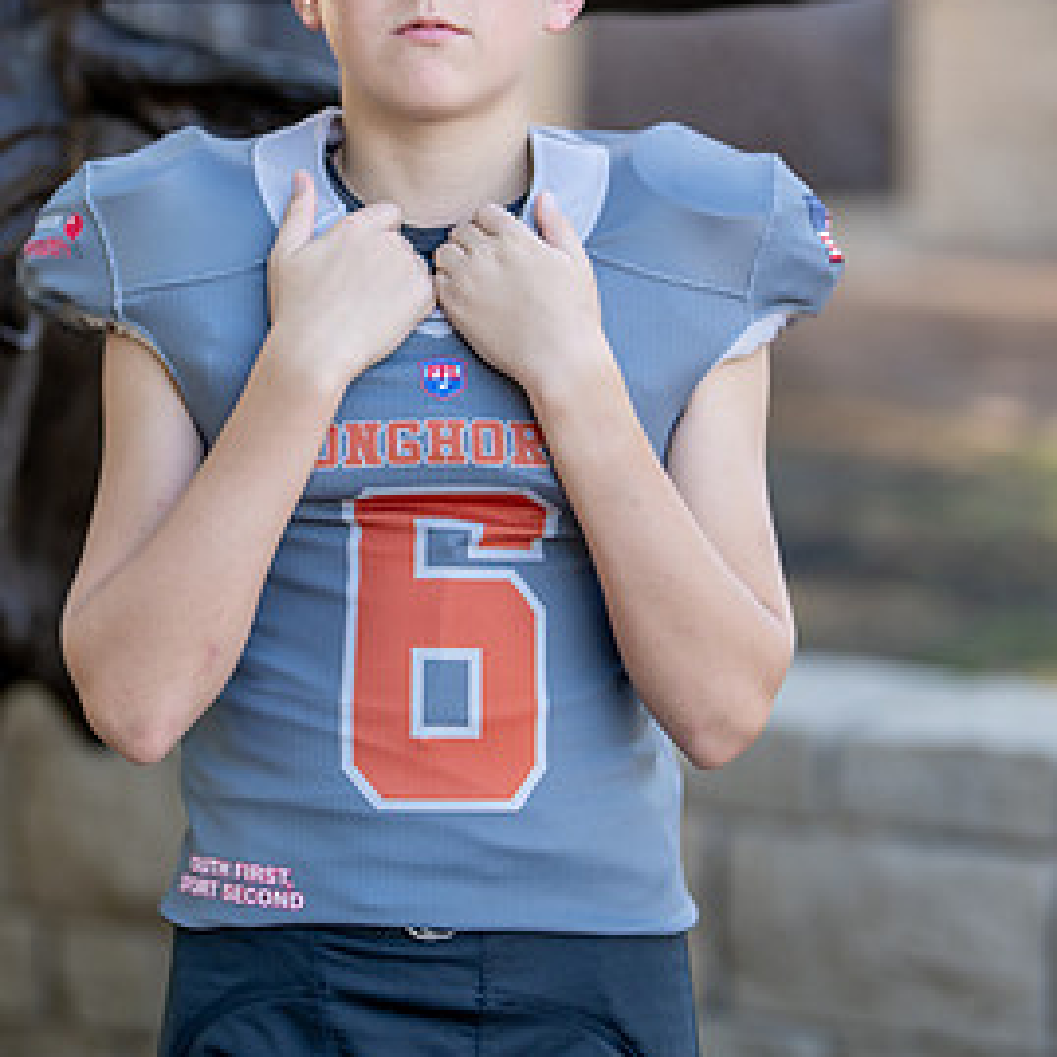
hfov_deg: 17.6
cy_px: 376
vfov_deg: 17.5
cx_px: 484
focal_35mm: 99
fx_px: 3420
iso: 100
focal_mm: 50
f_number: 1.2
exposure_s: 1/1000
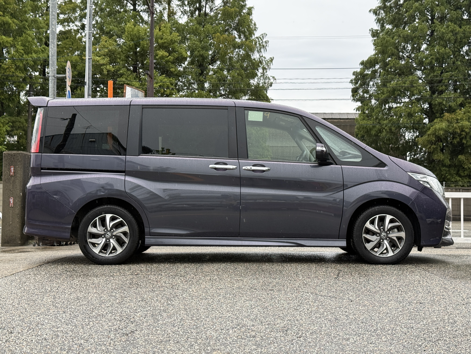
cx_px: 236
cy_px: 177
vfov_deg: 30.3
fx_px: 653
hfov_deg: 39.7
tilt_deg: +2.1
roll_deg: -0.4
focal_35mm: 48
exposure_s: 1/657
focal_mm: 6.76
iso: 100
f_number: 1.78
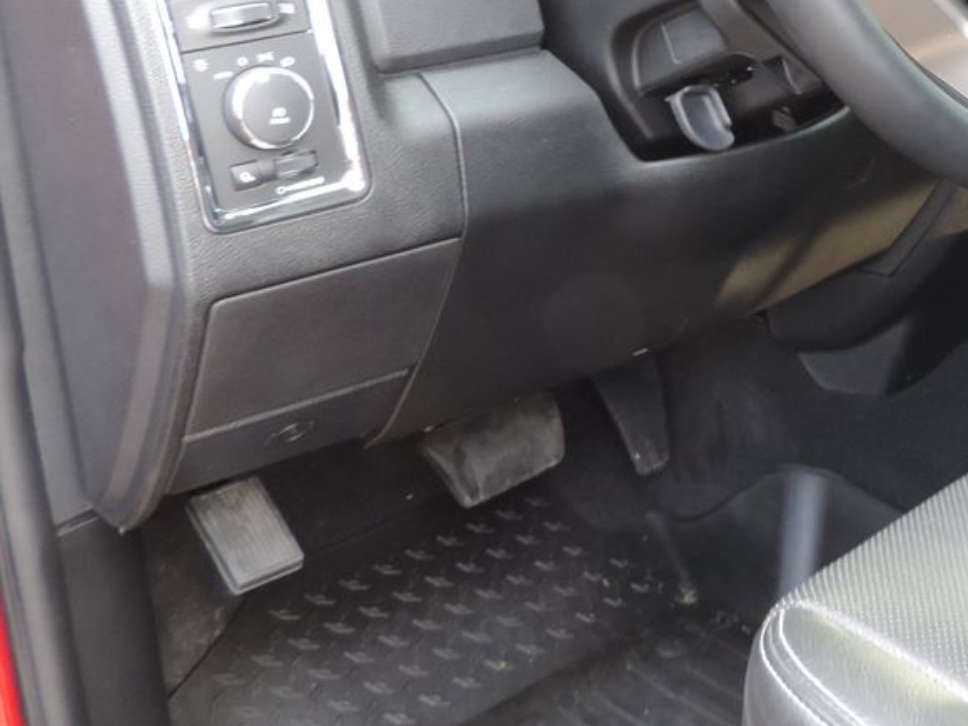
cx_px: 895
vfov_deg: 27.0
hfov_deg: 34.0
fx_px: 1482
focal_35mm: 53
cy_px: 155
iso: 220
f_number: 3
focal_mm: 4.3
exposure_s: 1/30
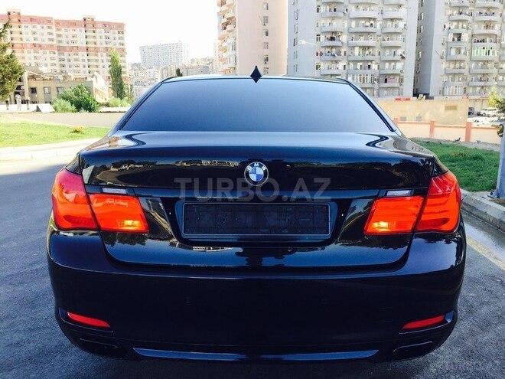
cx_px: 252
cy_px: 190
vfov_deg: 48.2
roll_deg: -0.1
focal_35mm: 29
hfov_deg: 61.7
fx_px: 423
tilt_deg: -10.4
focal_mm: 4.15
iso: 32
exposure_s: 1/416
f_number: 2.2
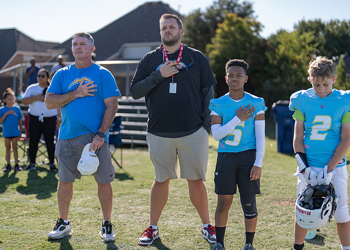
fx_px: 545
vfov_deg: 25.8
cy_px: 129
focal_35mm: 55
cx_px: 167
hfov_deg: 35.6
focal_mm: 50
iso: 100
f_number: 1.2
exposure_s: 1/4000
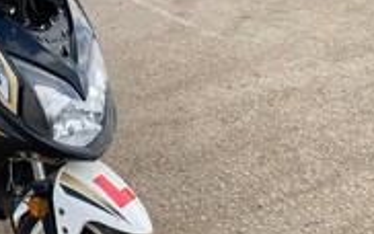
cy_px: 115
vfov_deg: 24.5
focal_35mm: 53
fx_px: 541
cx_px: 35
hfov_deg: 35.8
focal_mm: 4.25
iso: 32
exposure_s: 1/554
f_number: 1.8
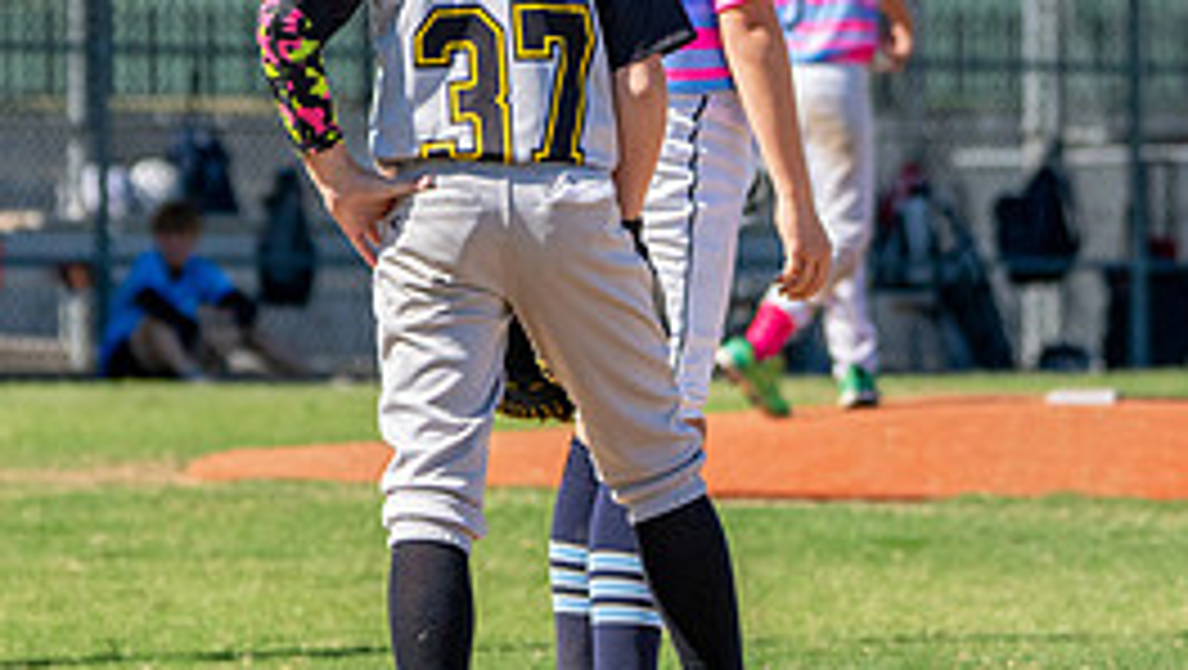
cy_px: 136
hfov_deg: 6.0
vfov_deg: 3.4
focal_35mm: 359
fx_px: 11318
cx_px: 560
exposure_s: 1/5000
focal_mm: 128
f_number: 5
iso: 1000
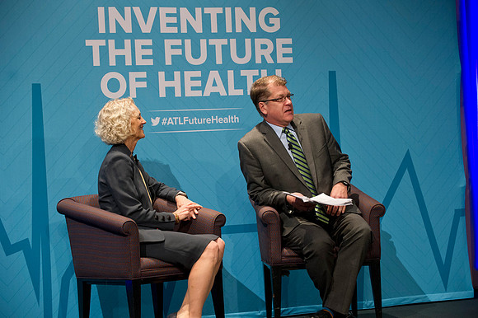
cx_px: 239
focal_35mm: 98
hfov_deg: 20.8
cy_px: 159
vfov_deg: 13.9
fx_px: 1300
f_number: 4
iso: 2500
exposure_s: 1/125
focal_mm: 98
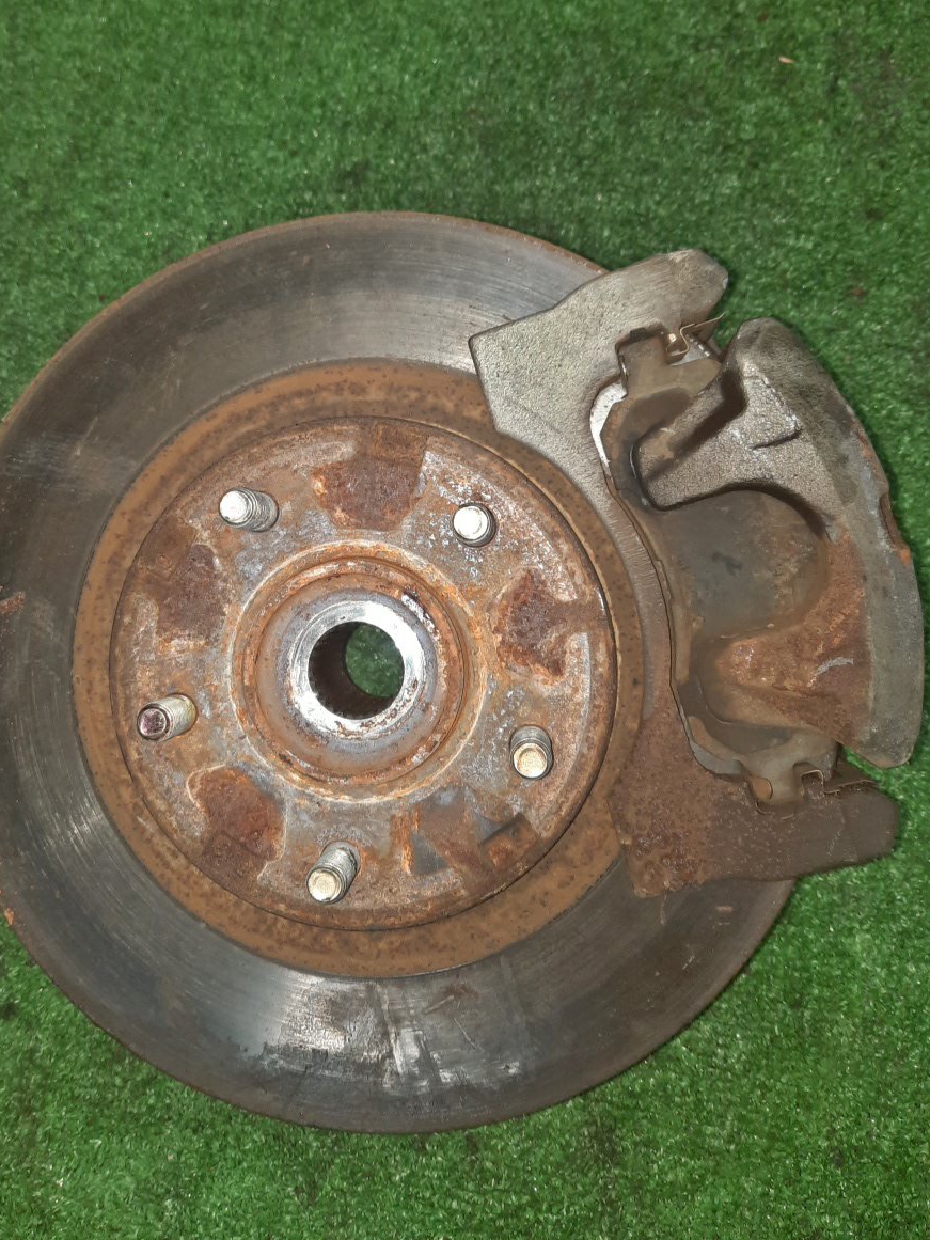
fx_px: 1110
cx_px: 403
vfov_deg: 58.0
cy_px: 514
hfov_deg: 45.3
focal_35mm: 31
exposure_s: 1/33
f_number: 2
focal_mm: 4.6
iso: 320
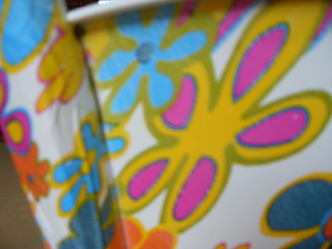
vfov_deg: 40.7
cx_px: 166
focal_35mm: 35
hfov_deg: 52.6
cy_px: 124
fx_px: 336
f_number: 2.8
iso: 80
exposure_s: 1/125
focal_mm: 6.3
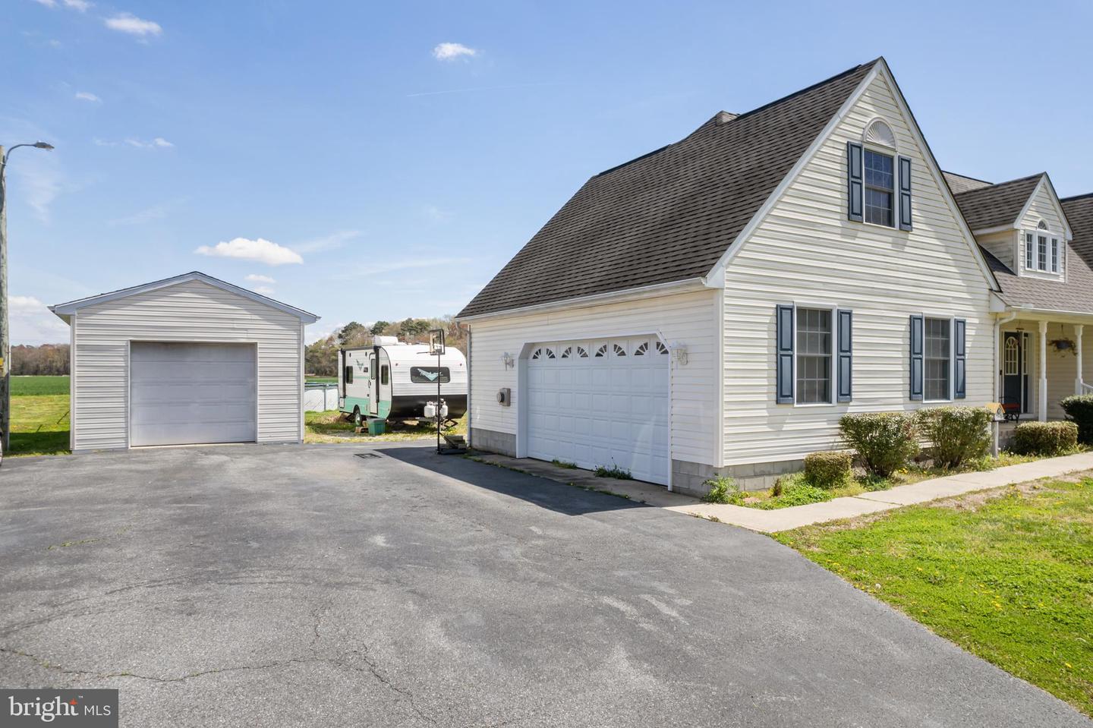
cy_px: 364
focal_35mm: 22
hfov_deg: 78.6
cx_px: 546
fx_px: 668
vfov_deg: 57.2
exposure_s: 1/1600
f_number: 2.8
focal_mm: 8.38
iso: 100
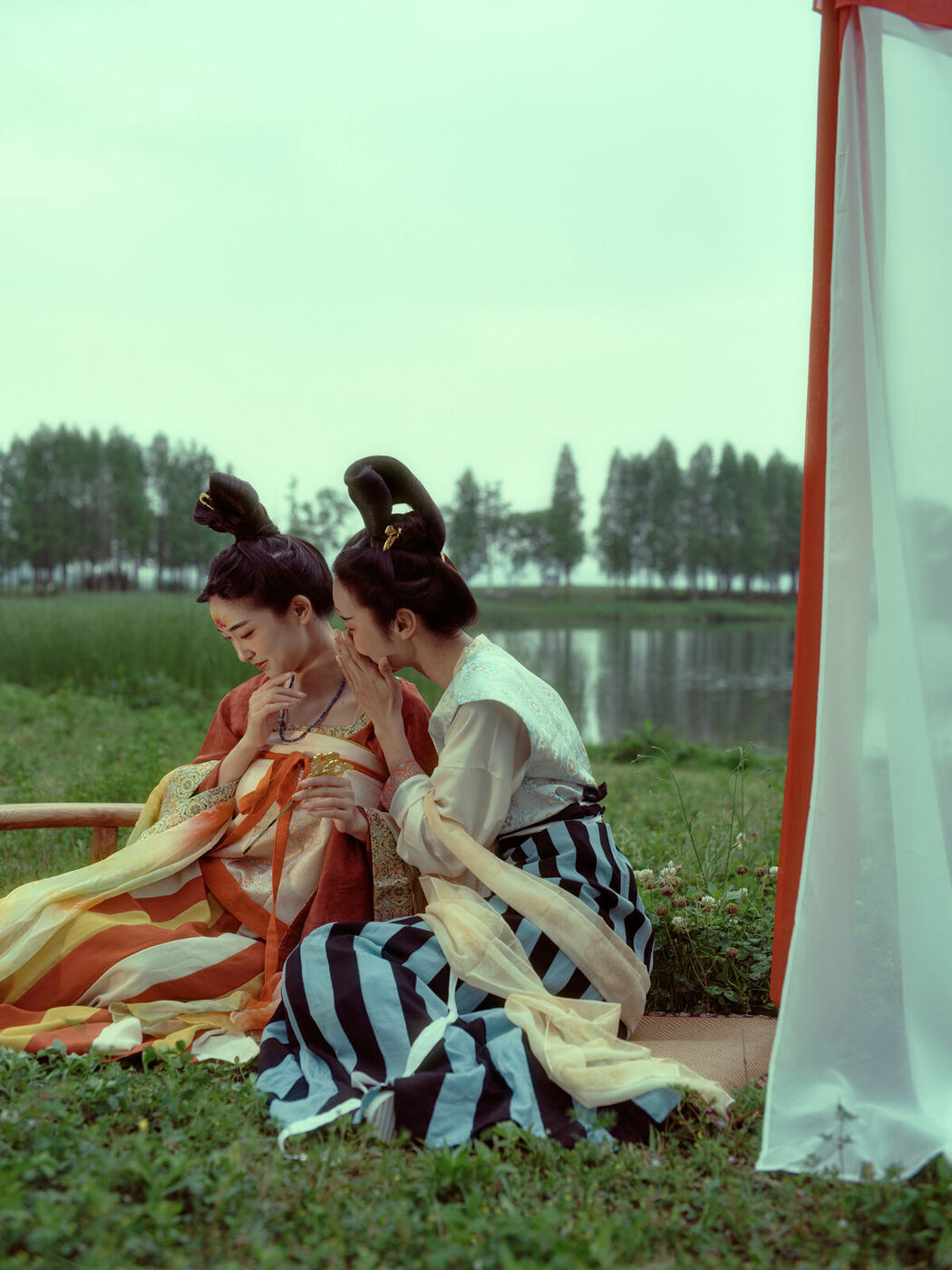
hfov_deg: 36.0
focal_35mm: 40
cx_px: 476
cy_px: 635
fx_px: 1467
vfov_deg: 46.8
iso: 400
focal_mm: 50
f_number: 3.5
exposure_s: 1/640
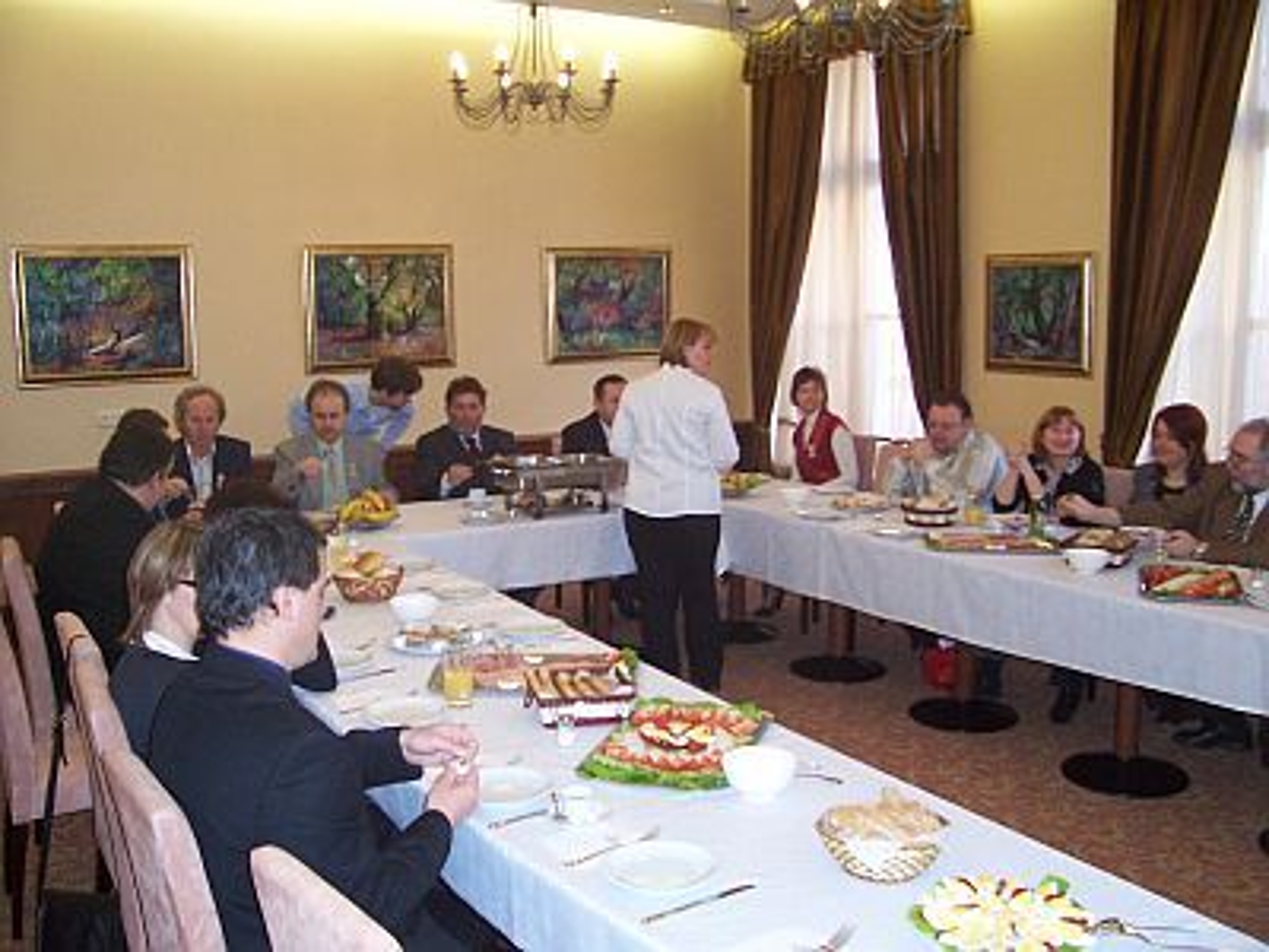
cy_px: 476
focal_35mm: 34
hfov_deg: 54.0
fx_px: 1246
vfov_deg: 41.8
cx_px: 634
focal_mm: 5.6
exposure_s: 1/60
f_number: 2.7
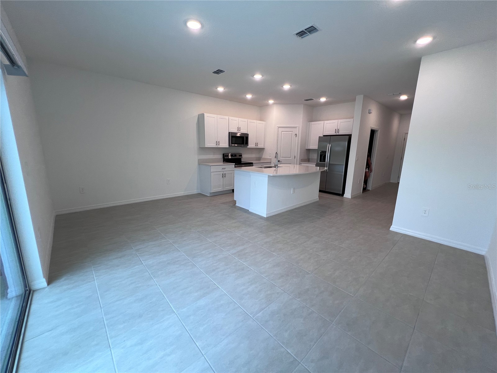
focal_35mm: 13
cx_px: 248
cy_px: 186
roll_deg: -1.3
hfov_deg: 106.2
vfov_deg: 89.9
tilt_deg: -11.9
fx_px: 187
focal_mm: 1.57
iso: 80
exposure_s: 1/120
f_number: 1.8
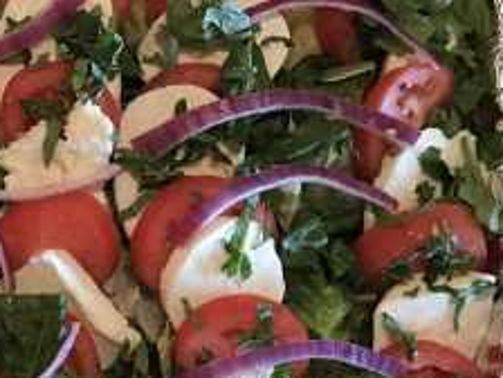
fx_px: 1090
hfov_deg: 23.8
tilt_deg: -86.8
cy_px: 288
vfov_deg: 19.5
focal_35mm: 75
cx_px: -94
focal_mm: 3.99
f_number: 1.8
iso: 50
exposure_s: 1/15
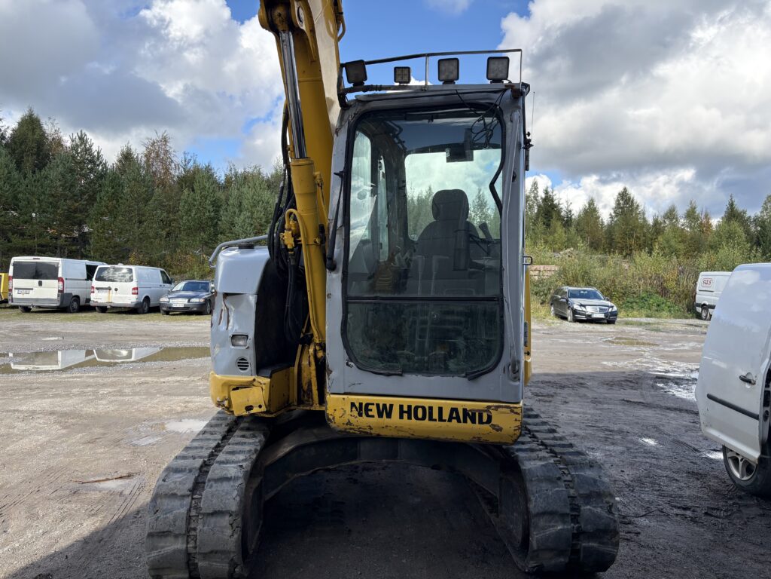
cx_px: 386
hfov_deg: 67.3
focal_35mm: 26
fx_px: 579
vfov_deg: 53.1
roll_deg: -1.0
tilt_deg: -2.3
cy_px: 290
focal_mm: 5.96
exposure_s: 1/1848
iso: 64
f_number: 1.6
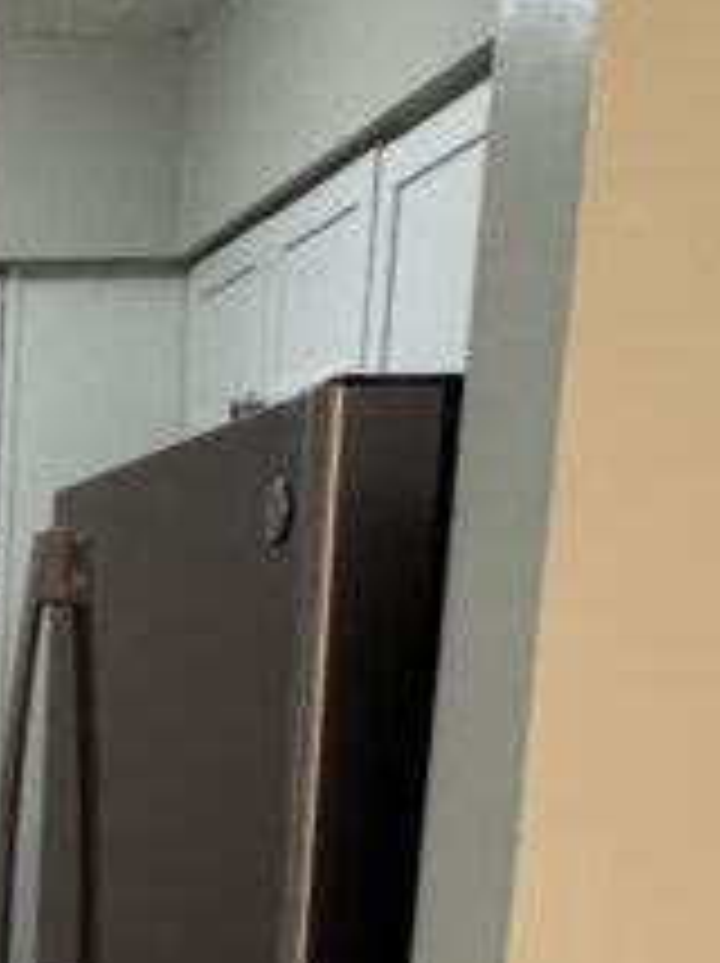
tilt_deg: -10.1
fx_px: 1862
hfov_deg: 18.7
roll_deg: +1.7
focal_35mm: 67
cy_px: 994
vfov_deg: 27.1
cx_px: -428
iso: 500
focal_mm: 2.22
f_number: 2.2
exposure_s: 1/60
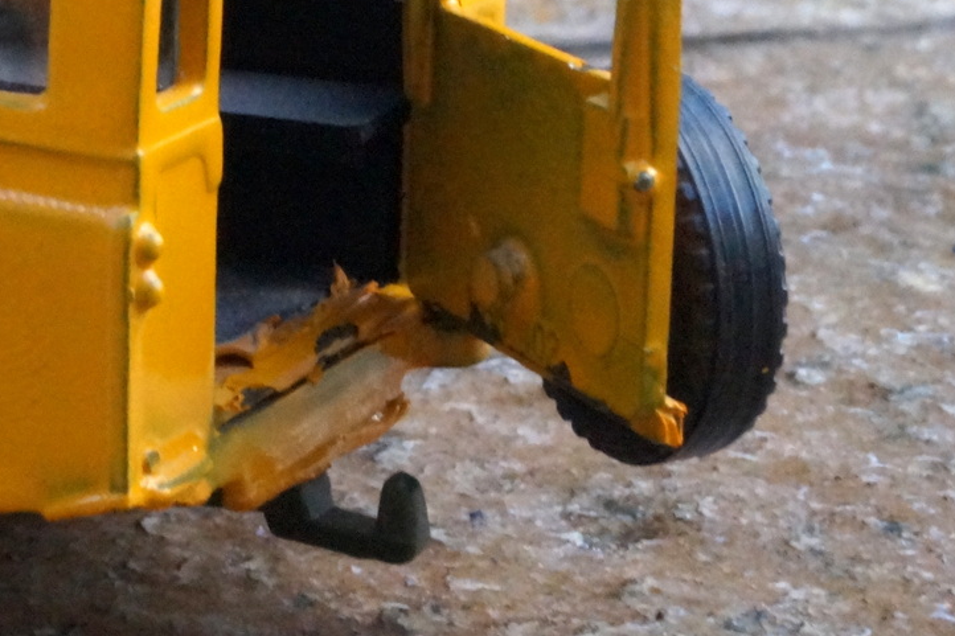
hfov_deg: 13.6
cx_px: -274
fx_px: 3856
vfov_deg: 9.4
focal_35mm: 145
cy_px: 141
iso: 3200
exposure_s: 1/60
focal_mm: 35
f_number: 22
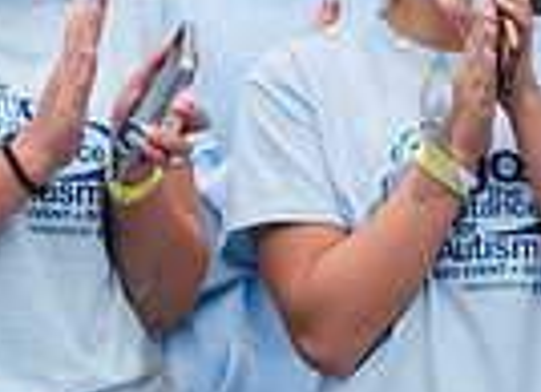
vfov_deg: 2.8
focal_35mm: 512
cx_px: -397
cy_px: 125
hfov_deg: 3.9
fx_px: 7903
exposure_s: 1/1000
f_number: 3.5
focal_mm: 112
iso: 400
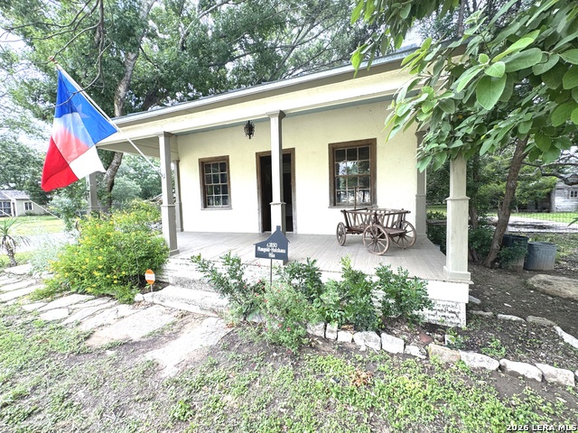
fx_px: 234
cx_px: 289
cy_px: 216
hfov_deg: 102.1
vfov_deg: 85.7
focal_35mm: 14
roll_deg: +1.1
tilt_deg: -3.2
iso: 40
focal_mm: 2.22
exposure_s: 1/244
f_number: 2.2
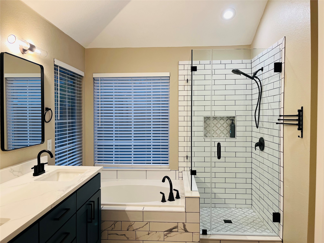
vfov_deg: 53.1
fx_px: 243
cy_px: 122
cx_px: 162
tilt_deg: -0.4
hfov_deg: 67.3
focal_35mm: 26
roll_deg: +0.2
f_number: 1.6
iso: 125
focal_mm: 5.1
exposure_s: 1/120
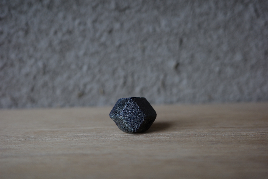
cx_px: 134
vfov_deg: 33.4
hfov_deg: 48.5
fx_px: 298
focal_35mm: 40
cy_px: 90
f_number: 2.8
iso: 200
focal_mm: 26
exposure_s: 1/80
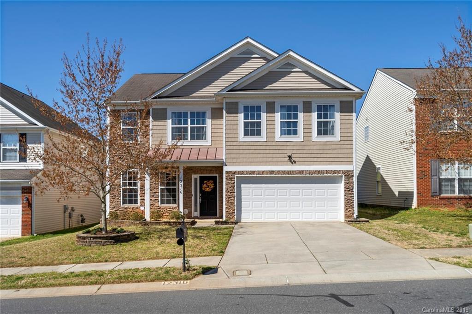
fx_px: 393
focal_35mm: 30
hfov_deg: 62.0
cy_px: 157
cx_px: 236
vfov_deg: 43.5
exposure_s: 1/200
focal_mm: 30
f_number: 8
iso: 100
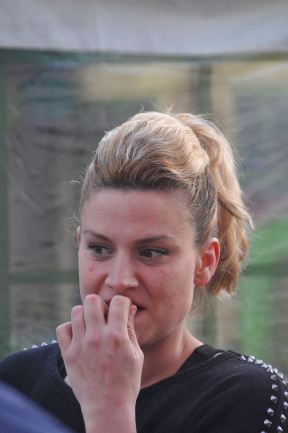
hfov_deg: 4.2
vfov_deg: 6.4
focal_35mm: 323
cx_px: 142
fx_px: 3884
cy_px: 211
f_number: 6.3
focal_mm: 200
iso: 1600
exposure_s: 1/50
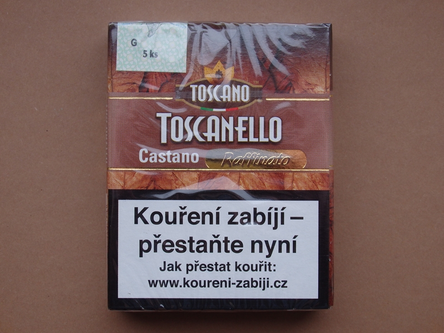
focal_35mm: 66
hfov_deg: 29.4
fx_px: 847
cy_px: 166
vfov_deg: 22.3
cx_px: 222
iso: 125
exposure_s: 1/40
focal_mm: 11.9
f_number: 4.4
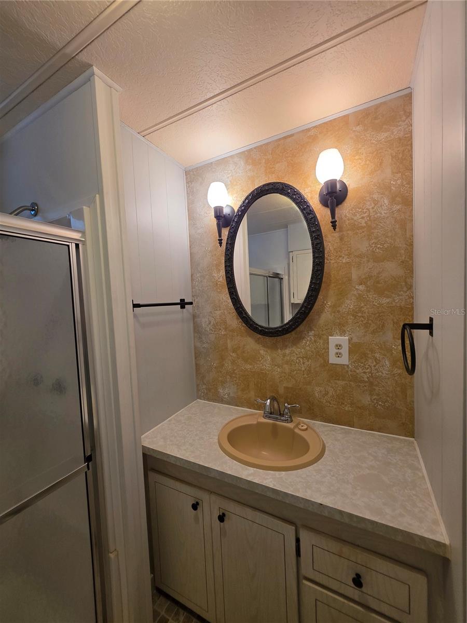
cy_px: 312
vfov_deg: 106.2
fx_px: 234
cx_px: 234
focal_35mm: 13
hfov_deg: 89.9
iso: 125
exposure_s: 1/120
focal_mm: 2.2
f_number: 1.9
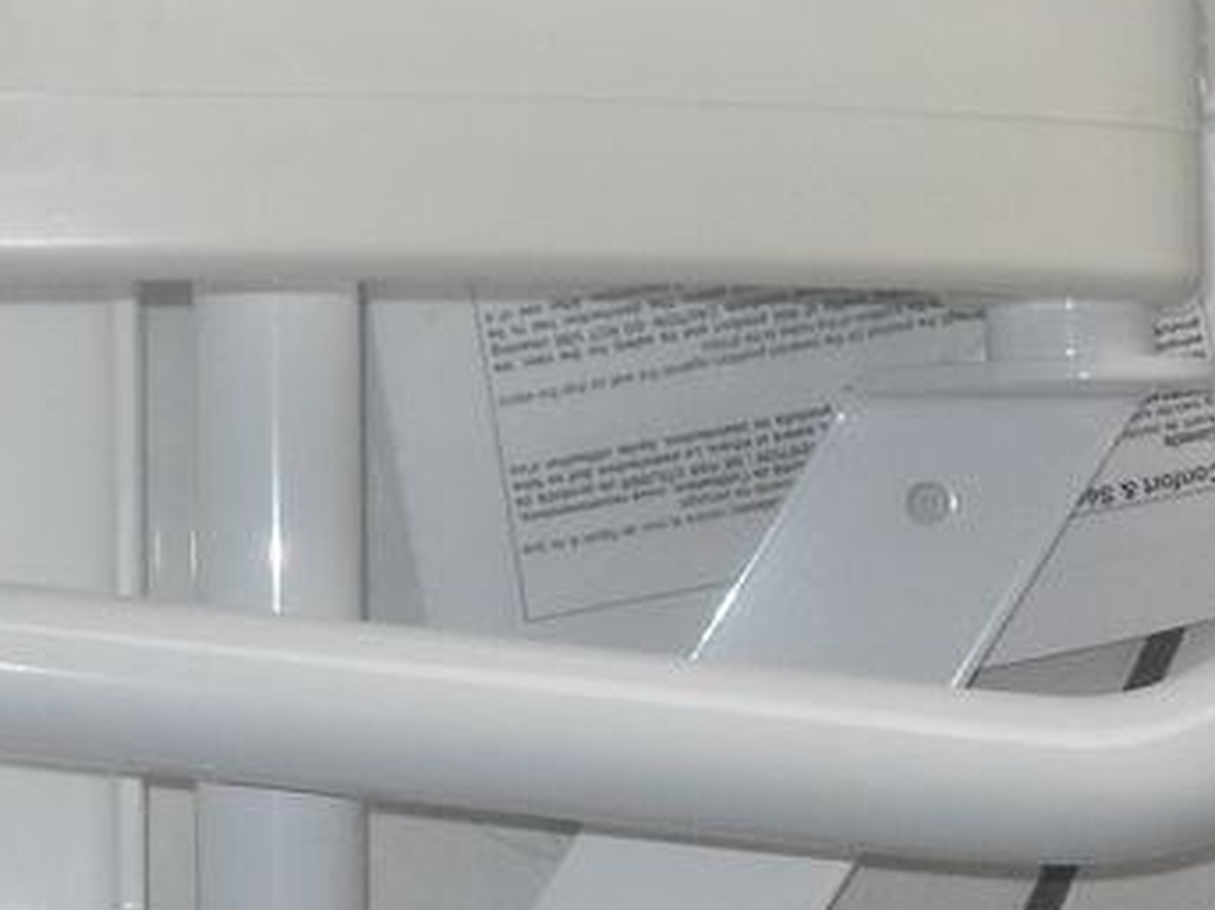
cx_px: -138
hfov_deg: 17.6
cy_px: 386
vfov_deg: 13.7
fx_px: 3789
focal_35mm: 108
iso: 100
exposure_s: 1/45
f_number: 2.8
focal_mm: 6.3
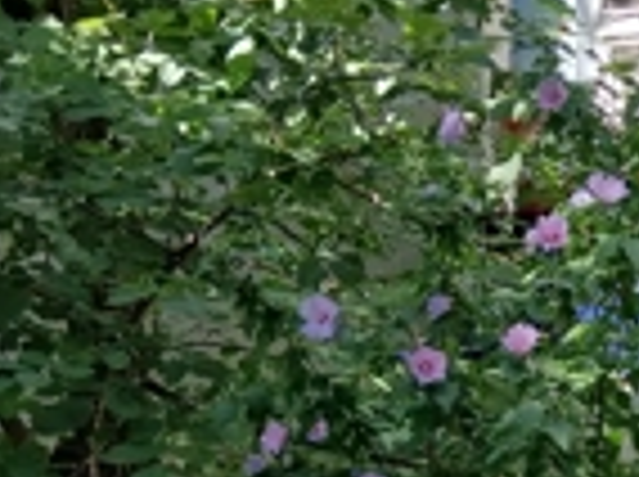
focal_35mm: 110
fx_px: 2027
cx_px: 828
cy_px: 806
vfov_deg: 12.5
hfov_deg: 16.9
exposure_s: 1/131
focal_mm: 3.98
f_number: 1.8
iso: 20
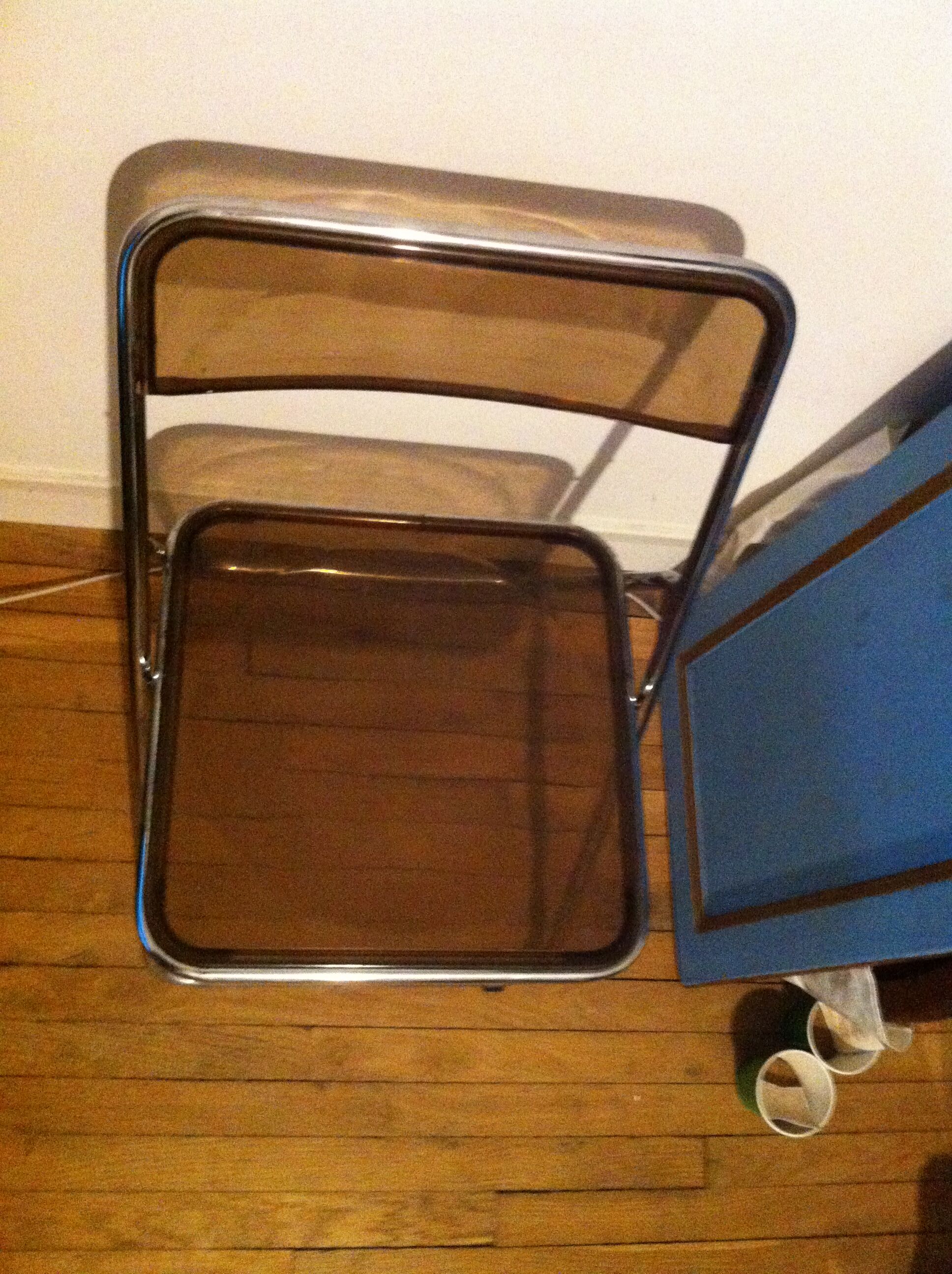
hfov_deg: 40.6
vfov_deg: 52.7
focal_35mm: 35
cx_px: 476
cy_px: 637
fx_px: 1287
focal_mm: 3.85
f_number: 2.8
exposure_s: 1/17
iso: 1000
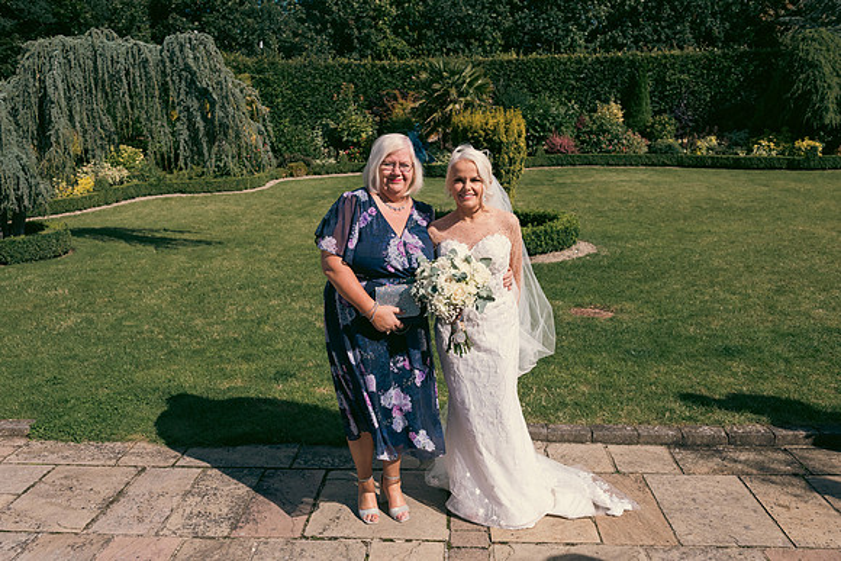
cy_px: 280
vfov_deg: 45.0
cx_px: 420
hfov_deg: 63.6
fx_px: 678
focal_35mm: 29
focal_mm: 29
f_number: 6.3
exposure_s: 1/2000
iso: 160
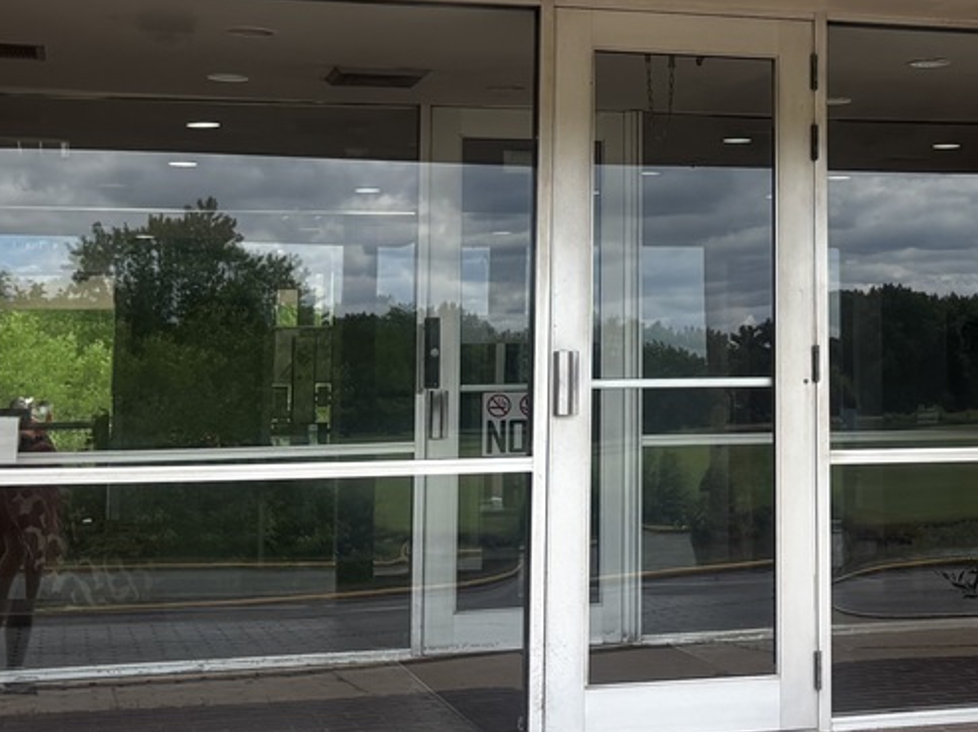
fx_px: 2146
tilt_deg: +6.2
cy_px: 115
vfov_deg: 19.1
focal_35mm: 76
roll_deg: +1.9
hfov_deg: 25.1
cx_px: 819
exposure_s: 1/872
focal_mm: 5.96
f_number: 1.6
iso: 50
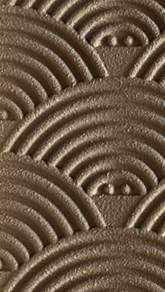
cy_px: 411
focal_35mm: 129
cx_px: 412
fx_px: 1002
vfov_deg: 15.6
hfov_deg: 8.5
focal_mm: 6.86
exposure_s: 1/44
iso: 1000
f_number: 1.78
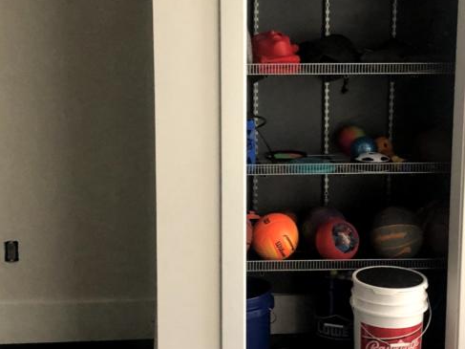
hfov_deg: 28.1
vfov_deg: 21.3
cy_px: 164
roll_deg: +0.7
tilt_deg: -14.4
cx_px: 282
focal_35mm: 69
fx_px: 927
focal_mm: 4
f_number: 1.8
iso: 400
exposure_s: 1/60
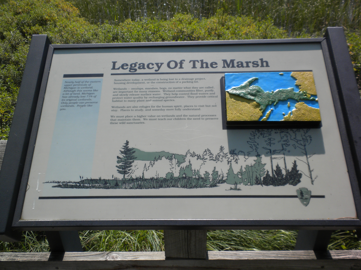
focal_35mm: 37
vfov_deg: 38.7
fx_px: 386
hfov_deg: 50.1
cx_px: 180
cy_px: 135
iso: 64
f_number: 10
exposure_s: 1/104
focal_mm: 6.6
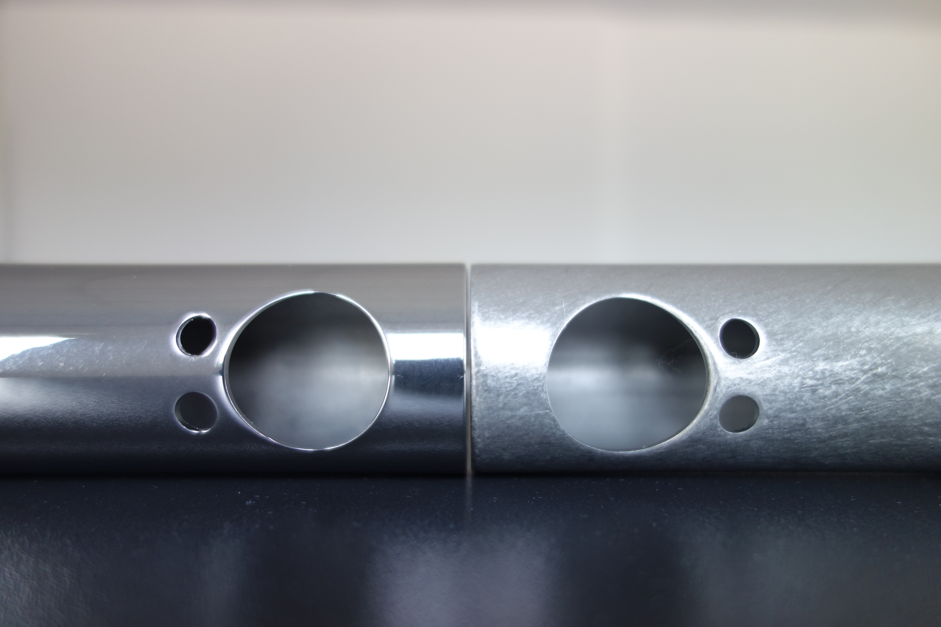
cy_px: 314
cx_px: 470
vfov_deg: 46.4
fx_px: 732
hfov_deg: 65.5
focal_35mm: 28
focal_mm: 10.4
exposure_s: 1/100
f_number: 2
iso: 125
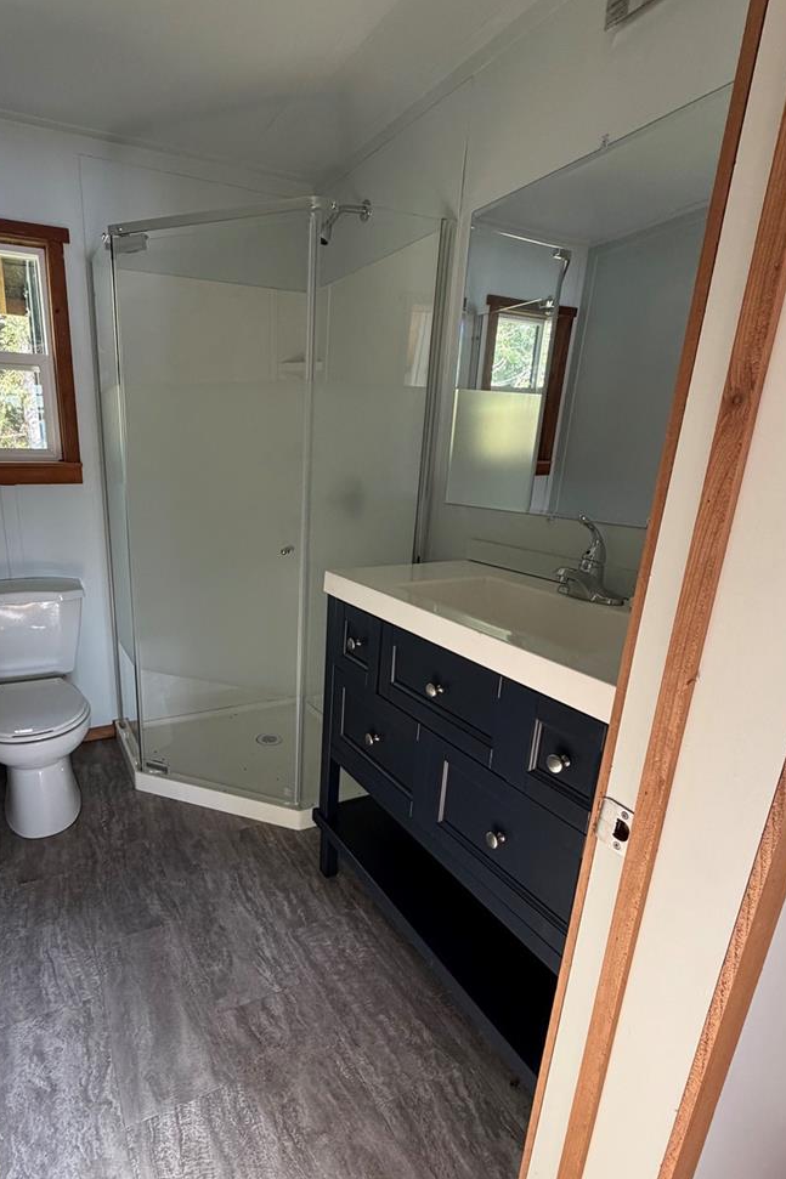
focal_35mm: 18
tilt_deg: -17.1
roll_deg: -0.8
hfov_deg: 66.0
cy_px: 627
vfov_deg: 89.9
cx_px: 279
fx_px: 590
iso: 200
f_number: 2.2
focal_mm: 2.22
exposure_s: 1/121
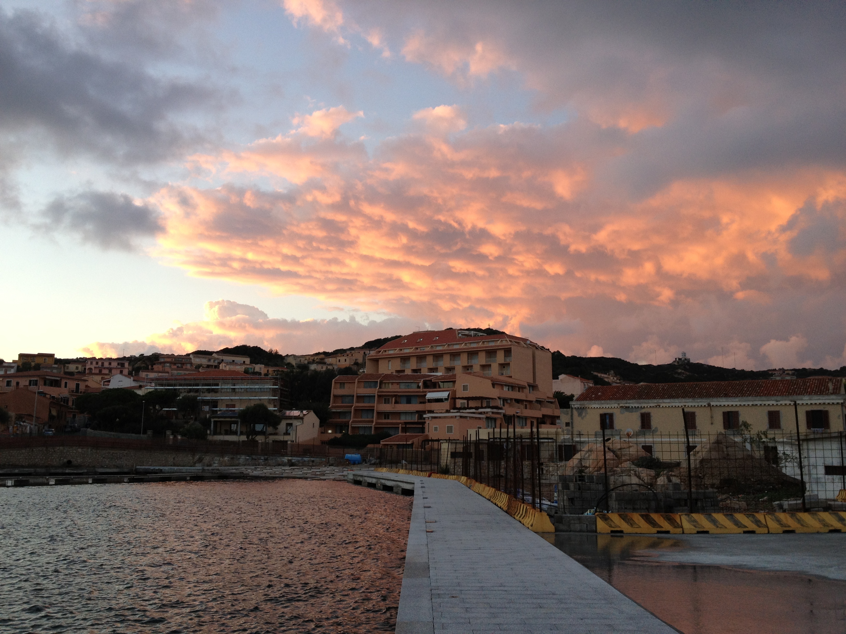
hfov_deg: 52.6
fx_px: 855
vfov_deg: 40.7
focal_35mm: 35
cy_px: 317
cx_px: 423
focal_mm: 4.28
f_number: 2.4
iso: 64
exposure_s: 1/120
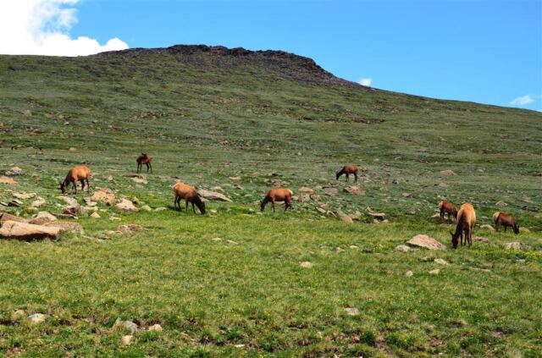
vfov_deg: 21.4
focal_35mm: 63
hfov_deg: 32.0
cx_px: 271
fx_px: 946
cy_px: 179
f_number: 11
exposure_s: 1/125
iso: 110
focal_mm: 42
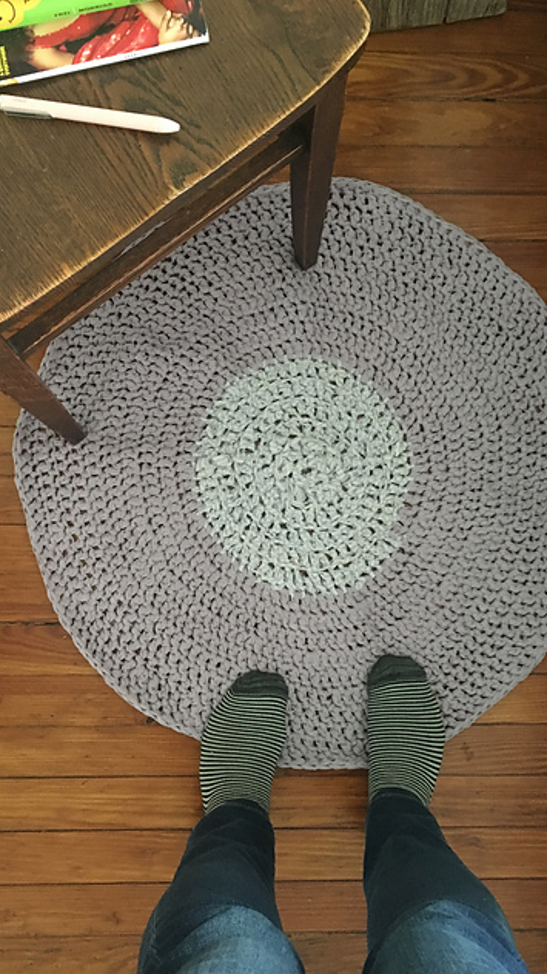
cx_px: 257
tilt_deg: -84.8
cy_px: 490
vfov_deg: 61.0
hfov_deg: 36.6
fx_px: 826
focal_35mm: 32
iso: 500
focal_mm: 4.15
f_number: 2.2
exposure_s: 1/17
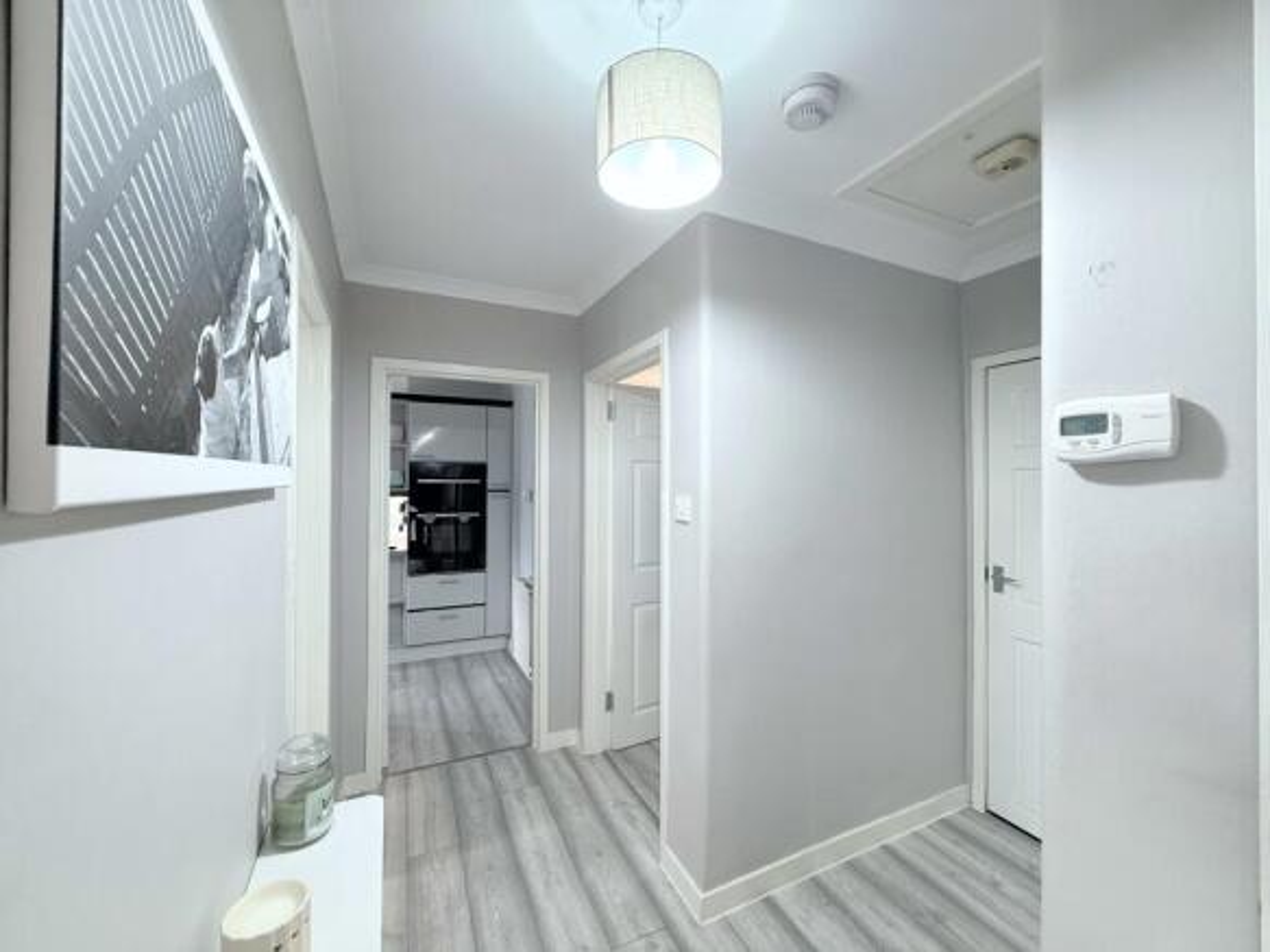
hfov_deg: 102.1
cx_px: 635
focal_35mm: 14
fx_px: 514
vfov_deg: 85.7
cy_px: 476
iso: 200
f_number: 2.2
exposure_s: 1/50
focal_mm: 2.22
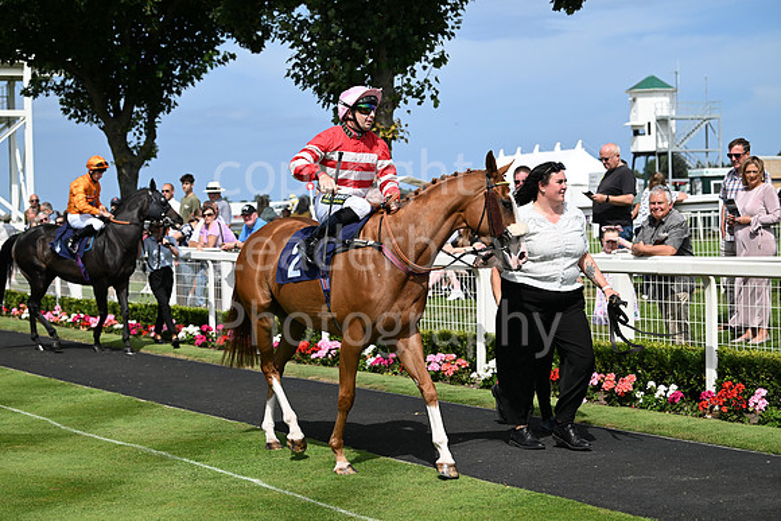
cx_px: 390
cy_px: 260
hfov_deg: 28.8
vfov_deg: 19.5
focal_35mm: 70
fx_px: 1519
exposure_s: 1/5000
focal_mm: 70
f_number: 4.5
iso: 400
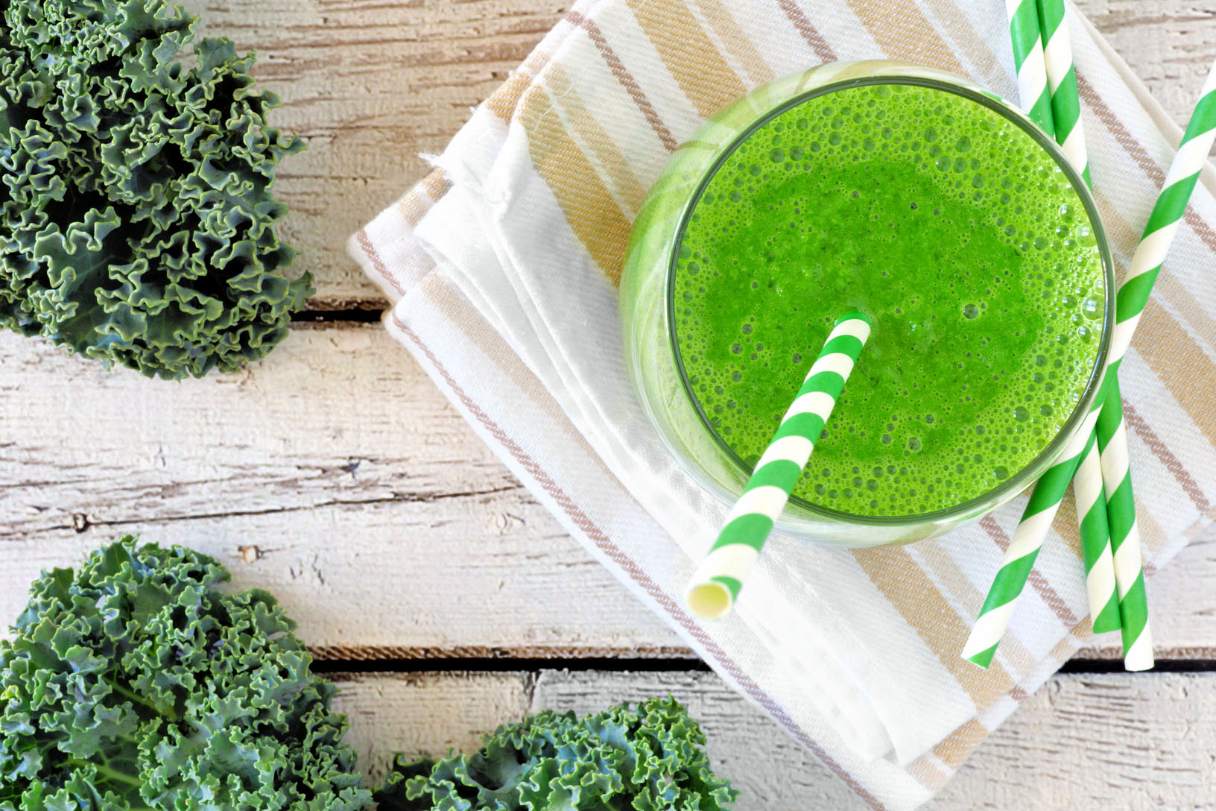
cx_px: 608
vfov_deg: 25.8
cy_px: 406
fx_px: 1773
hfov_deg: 37.9
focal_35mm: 52
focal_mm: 35
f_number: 16
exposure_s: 1.3
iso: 100
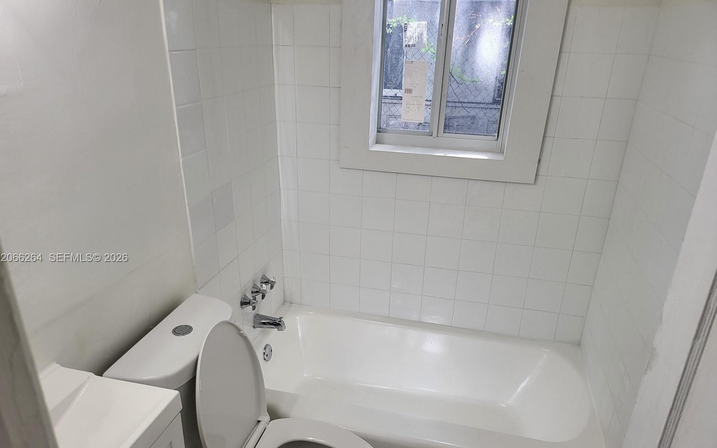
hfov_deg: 70.4
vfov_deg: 47.4
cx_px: 352
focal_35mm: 26
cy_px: 258
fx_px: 508
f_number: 1.8
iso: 125
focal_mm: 5
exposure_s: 1/120
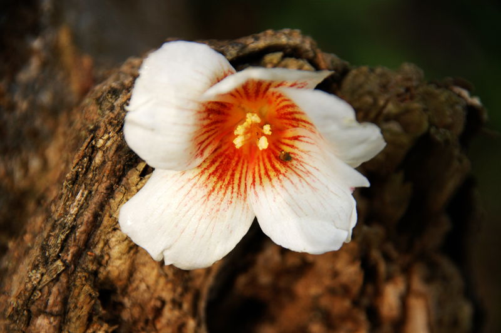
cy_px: 166
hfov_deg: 6.9
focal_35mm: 300
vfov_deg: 4.6
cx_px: 250
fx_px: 4171
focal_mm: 200
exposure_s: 1/640
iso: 100
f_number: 6.3
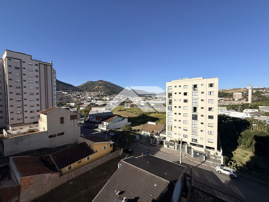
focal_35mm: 14
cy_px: 101
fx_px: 109
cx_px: 134
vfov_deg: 85.7
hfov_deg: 102.1
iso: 50
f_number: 2.2
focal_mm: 2.22
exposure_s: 1/2717
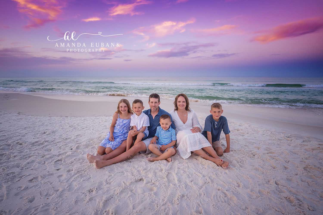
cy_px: 108
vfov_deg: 72.1
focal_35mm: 16
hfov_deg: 95.0
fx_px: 148
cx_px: 162
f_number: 2.8
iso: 500
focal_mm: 16.5
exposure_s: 1/250
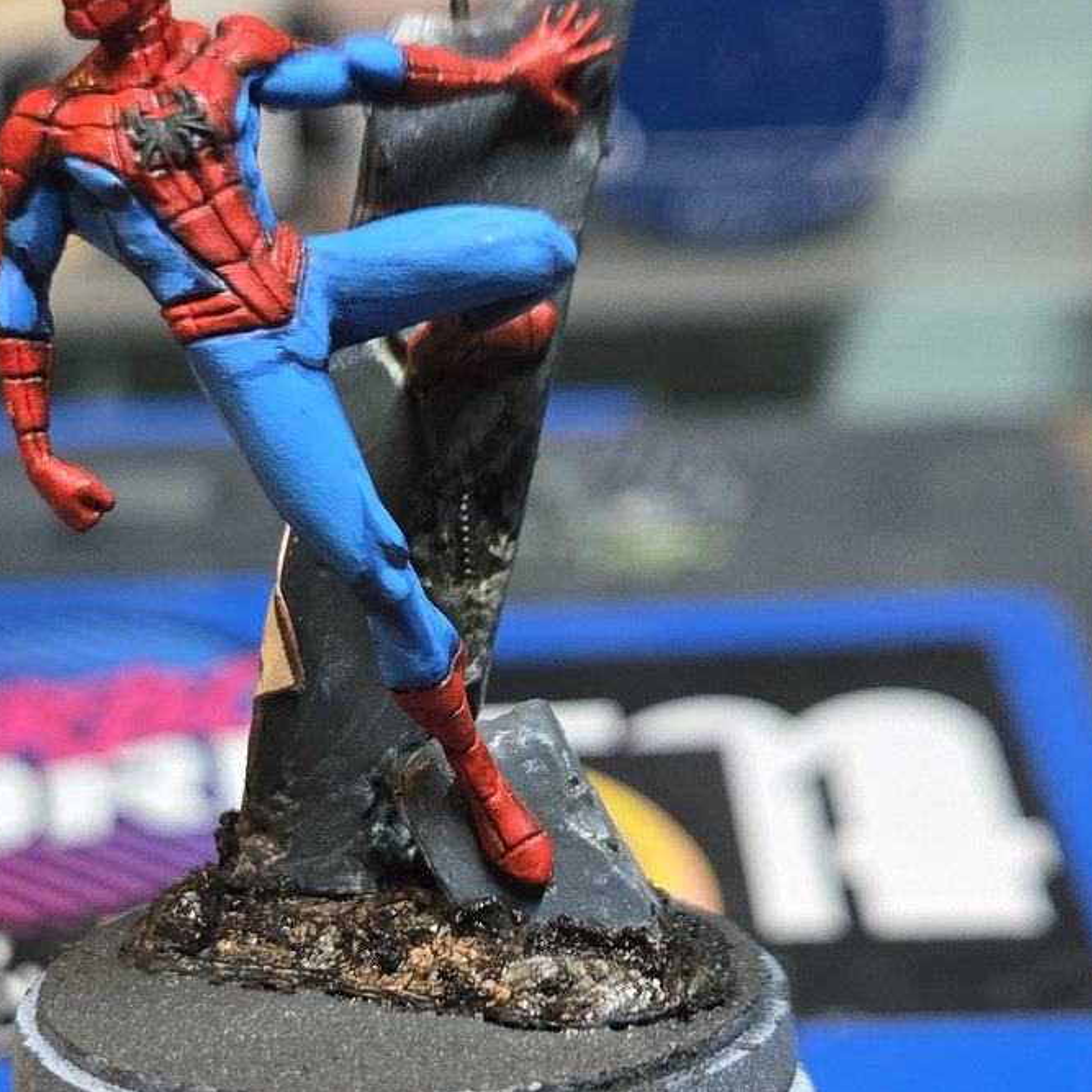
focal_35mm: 65
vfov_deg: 26.0
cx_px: 355
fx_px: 2320
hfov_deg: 26.3
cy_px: 867
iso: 1000
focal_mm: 5.4
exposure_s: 1/120
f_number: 1.8
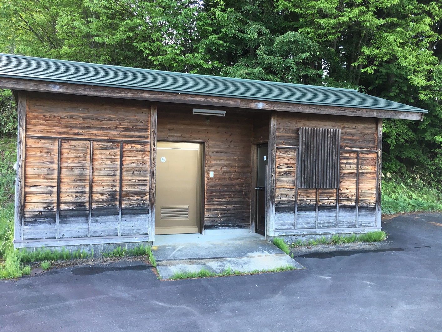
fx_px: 370
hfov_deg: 61.7
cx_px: 221
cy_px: 166
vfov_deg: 48.2
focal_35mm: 29
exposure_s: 1/40
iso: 25
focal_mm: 4.15
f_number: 2.2
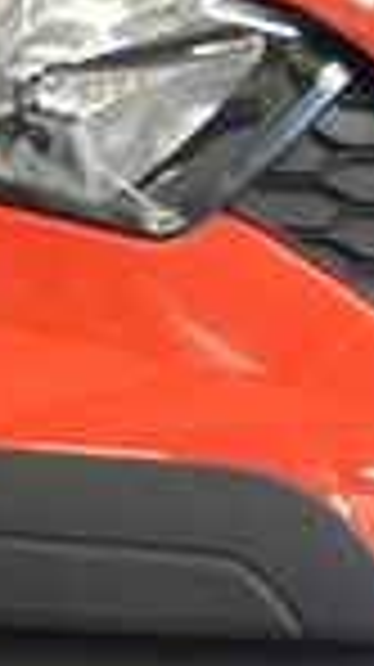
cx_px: -203
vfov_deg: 8.3
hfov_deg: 4.6
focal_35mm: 261
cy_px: 225
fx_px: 4612
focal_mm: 24
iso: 1100
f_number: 3.8
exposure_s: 1/30
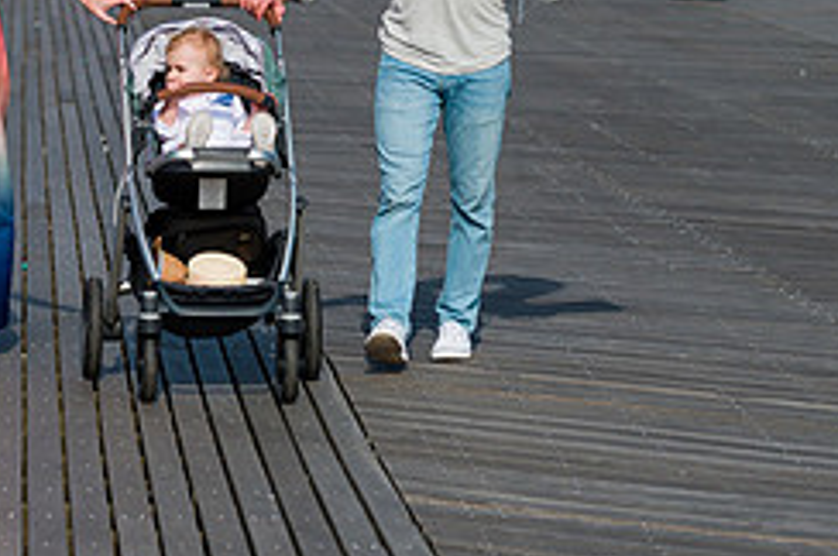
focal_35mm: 232
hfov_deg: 8.9
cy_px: 154
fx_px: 5393
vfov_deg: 5.9
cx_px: 168
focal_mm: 95
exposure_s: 1/6400
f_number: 4
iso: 200
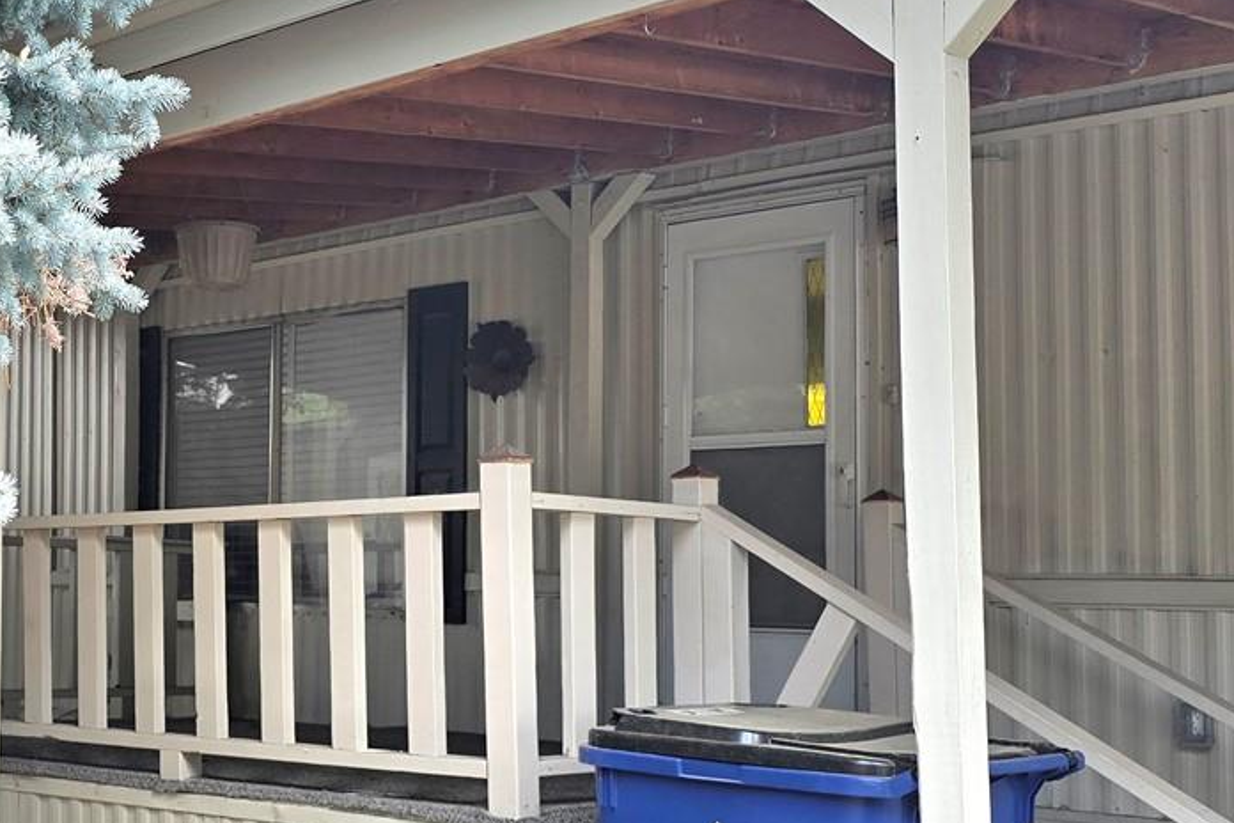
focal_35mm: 55
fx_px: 1885
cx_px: 135
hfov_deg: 34.3
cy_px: 481
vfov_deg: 24.6
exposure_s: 1/244
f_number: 1.7
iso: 12
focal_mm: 6.3
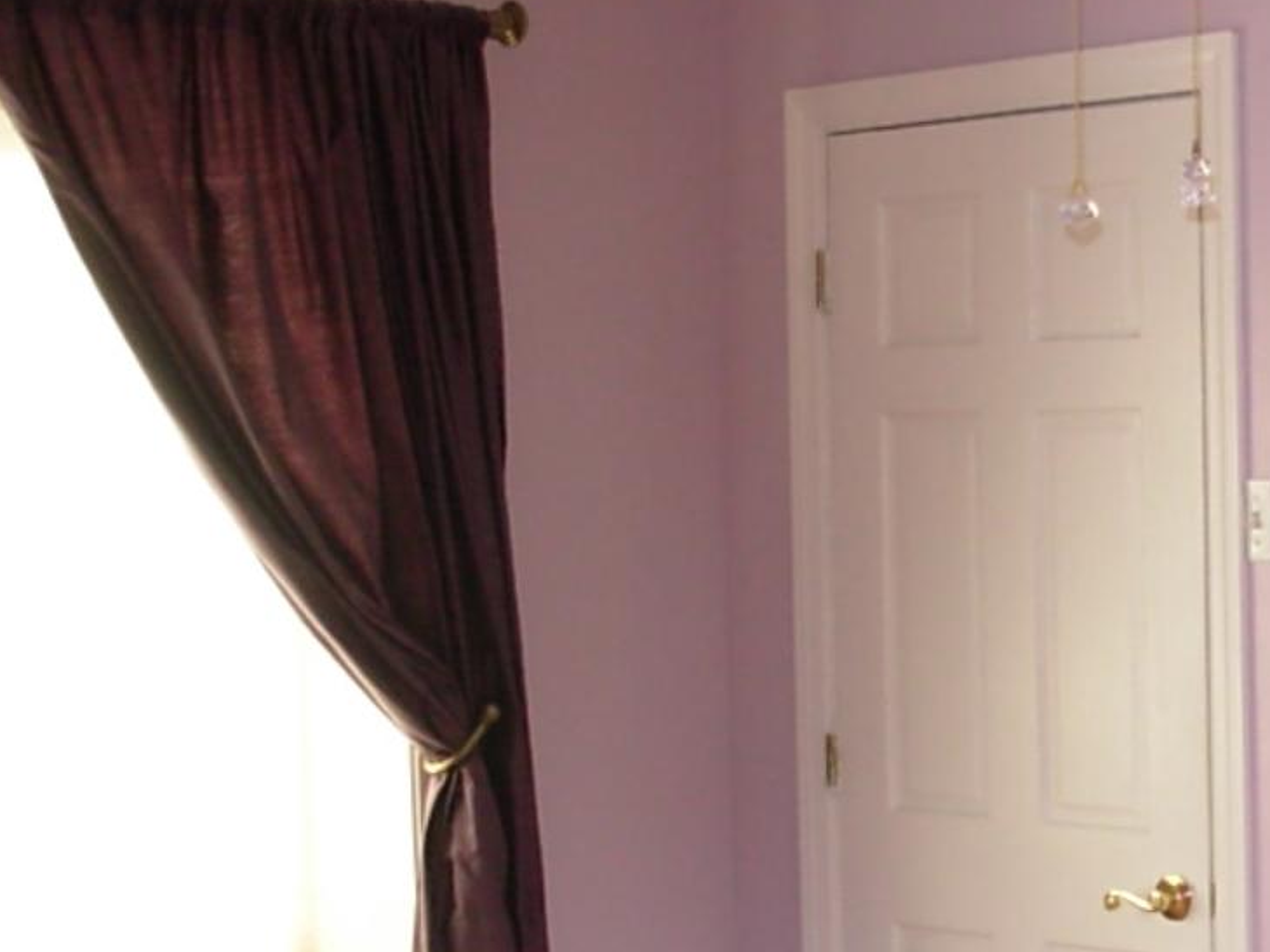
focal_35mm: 75
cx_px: 1127
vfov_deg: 19.5
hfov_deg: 25.3
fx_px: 2751
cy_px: 670
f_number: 2.9
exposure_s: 1/78.3
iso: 122
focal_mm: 6.3
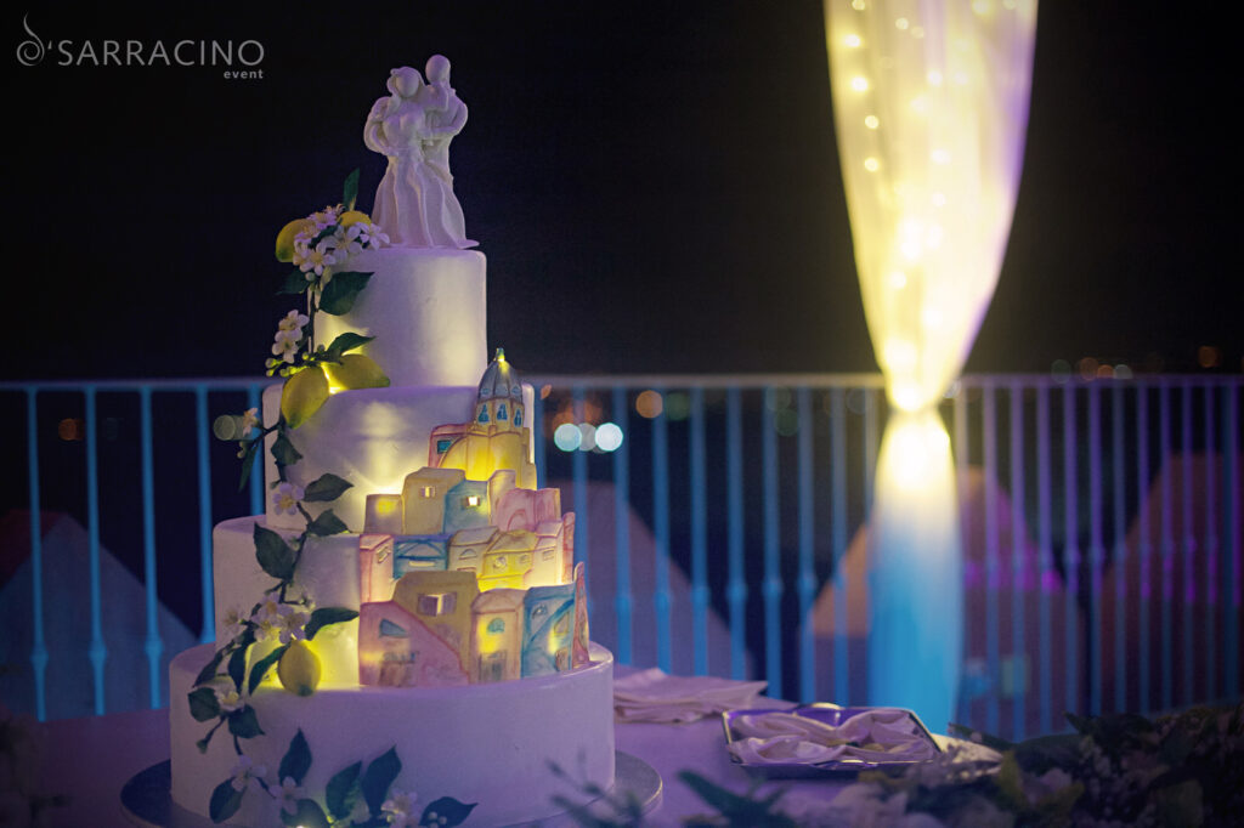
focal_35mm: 50
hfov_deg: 39.6
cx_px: 622
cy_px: 414
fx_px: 1727
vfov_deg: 27.0
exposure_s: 1/60
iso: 2800
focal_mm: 50
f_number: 1.8
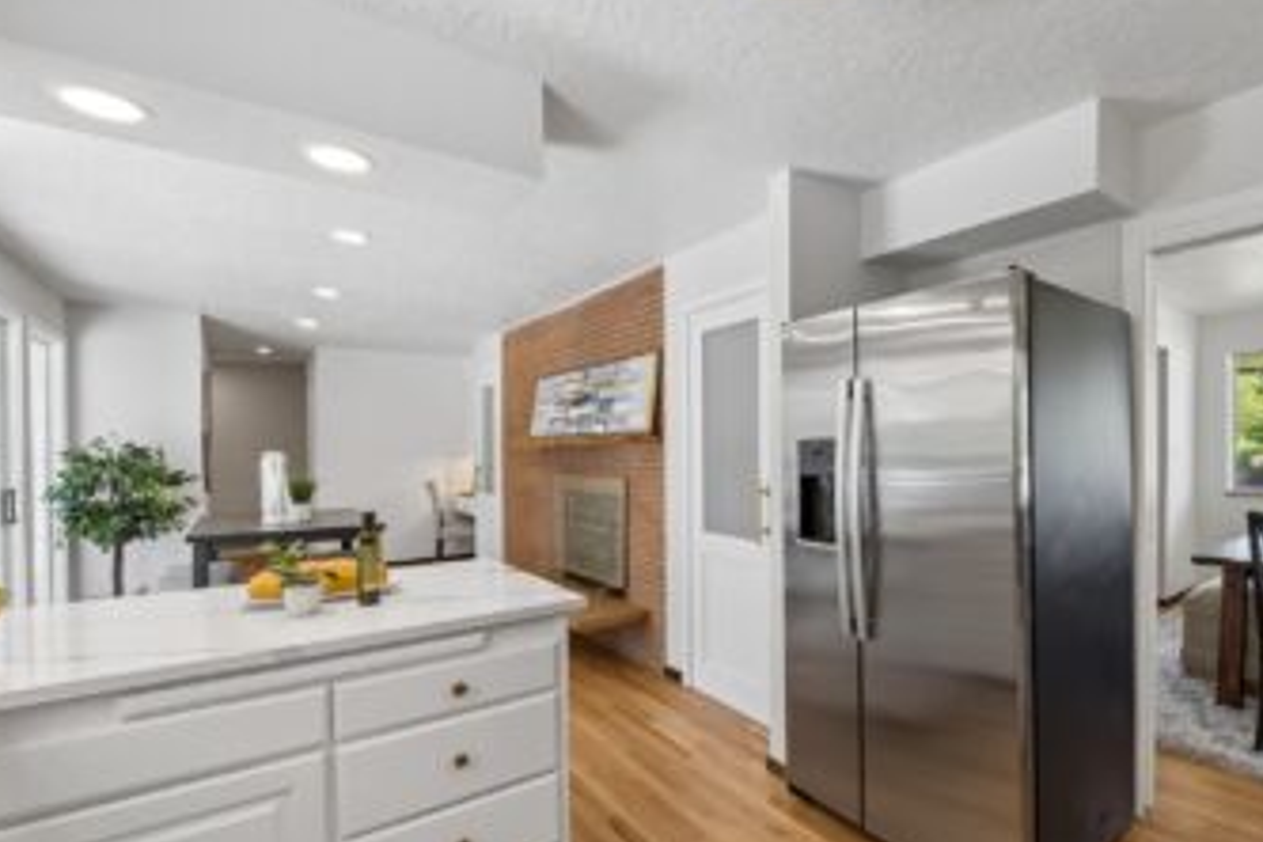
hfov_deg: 89.2
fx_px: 631
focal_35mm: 18
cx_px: 736
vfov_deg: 67.3
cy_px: 457
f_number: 9
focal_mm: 10
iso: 250
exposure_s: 1/13
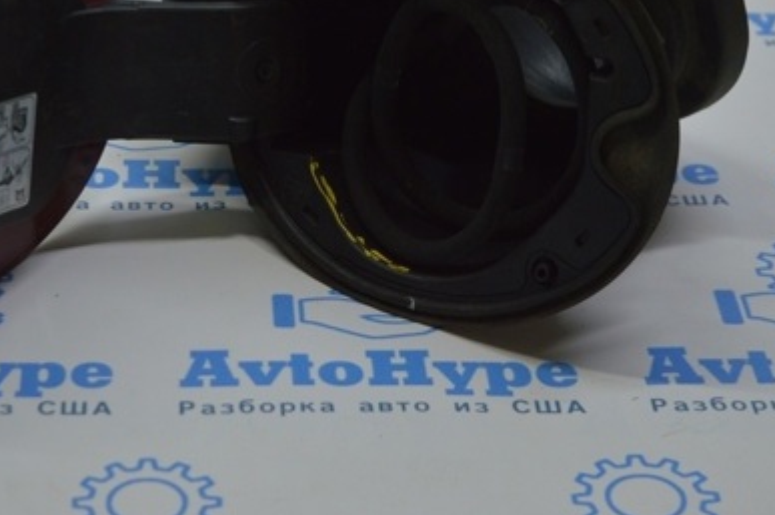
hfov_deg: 17.2
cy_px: 93
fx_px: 2559
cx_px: 238
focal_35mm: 119
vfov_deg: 11.4
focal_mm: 48
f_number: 5.3
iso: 400
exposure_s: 1/100
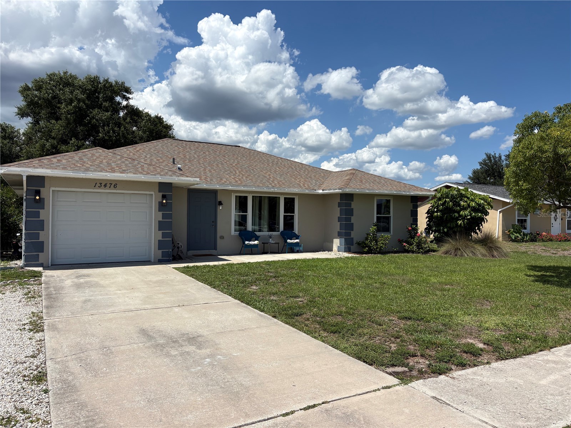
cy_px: 214
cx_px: 286
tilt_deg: +0.6
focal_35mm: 26
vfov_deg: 53.1
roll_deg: -0.1
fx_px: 429
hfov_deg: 67.3
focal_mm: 5.96
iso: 50
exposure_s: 1/6993
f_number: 1.6
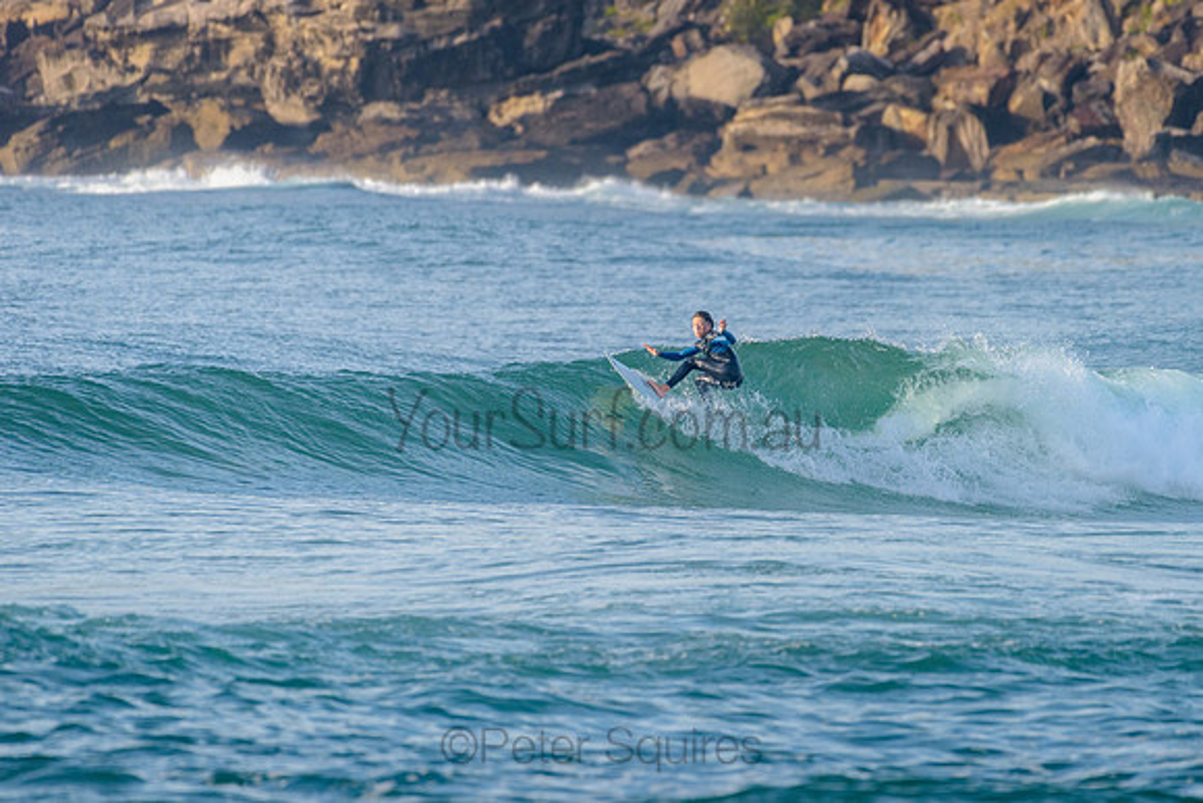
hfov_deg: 3.4
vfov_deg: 2.2
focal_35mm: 613
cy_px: 323
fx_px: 20493
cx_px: 732
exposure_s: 1/2000
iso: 720
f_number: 5.6
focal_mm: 500
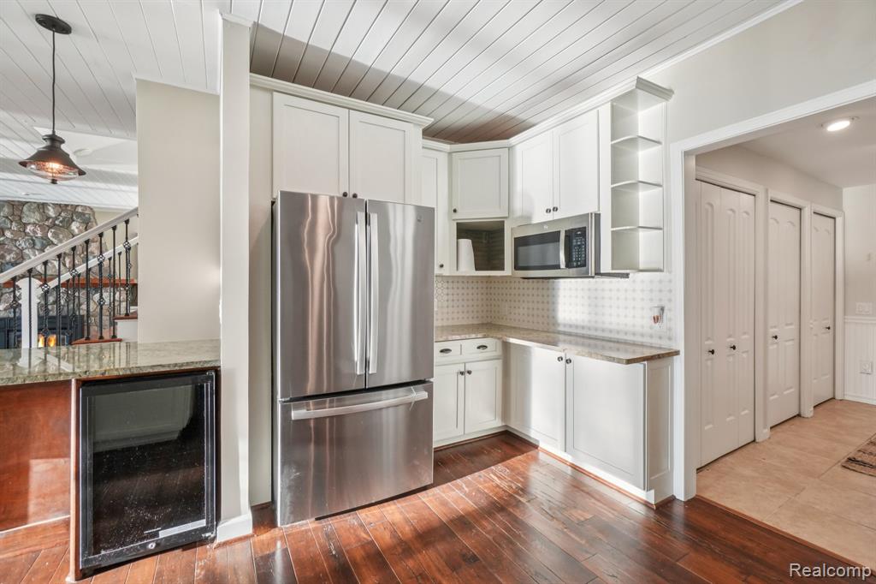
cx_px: 438
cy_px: 292
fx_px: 365
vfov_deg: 77.3
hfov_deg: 100.4
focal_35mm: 15
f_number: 8
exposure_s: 1/30
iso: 200
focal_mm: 10
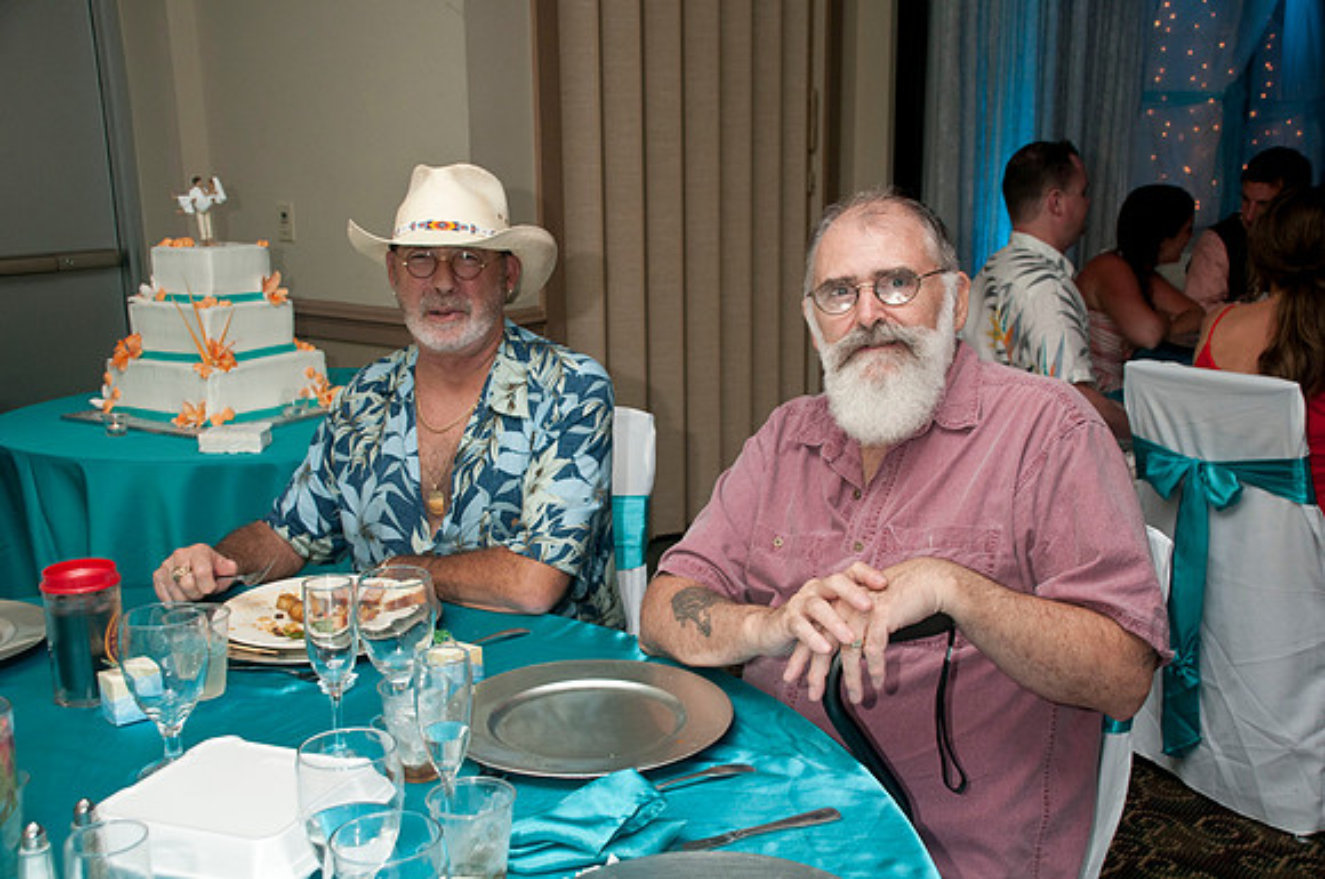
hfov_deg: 46.5
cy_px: 440
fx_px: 1544
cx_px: 662
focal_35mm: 42
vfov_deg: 31.8
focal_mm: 28
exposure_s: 1/160
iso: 400
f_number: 5.6
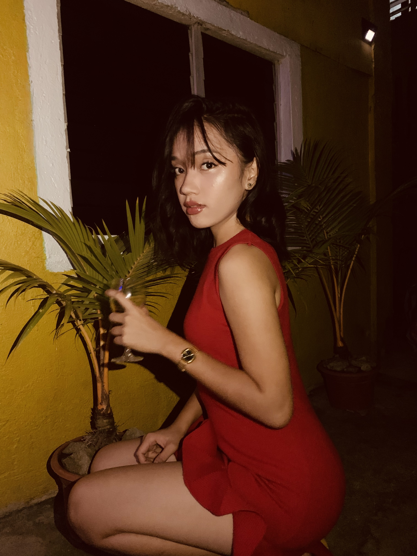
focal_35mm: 26
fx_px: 418
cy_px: 278
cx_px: 208
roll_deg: +2.3
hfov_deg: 53.1
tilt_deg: -2.7
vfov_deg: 67.3
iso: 1250
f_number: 1.8
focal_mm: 4.25
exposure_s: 1/15
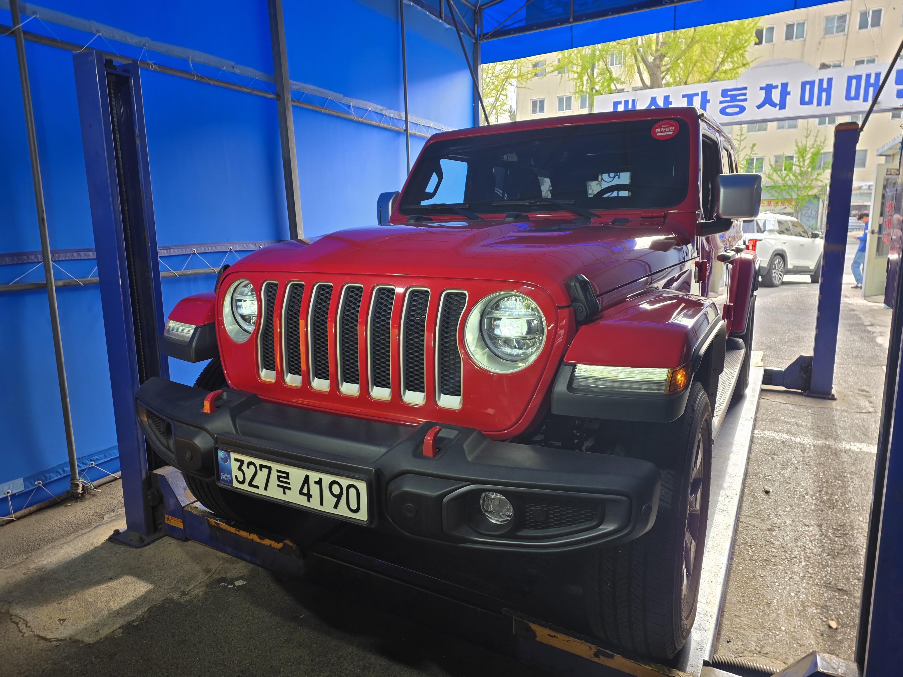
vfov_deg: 58.9
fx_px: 600
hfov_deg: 73.9
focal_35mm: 23
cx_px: 452
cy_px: 338
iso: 32
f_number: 1.7
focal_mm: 6.25
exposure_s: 1/120
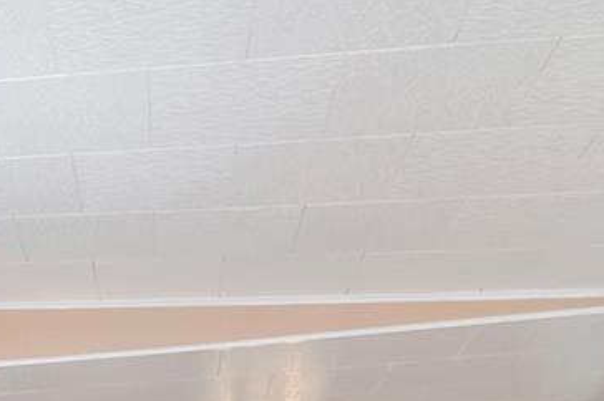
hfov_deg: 25.7
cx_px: -206
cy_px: 694
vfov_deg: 17.3
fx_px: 1106
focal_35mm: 66
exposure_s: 1/200
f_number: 11
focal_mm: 10
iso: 500
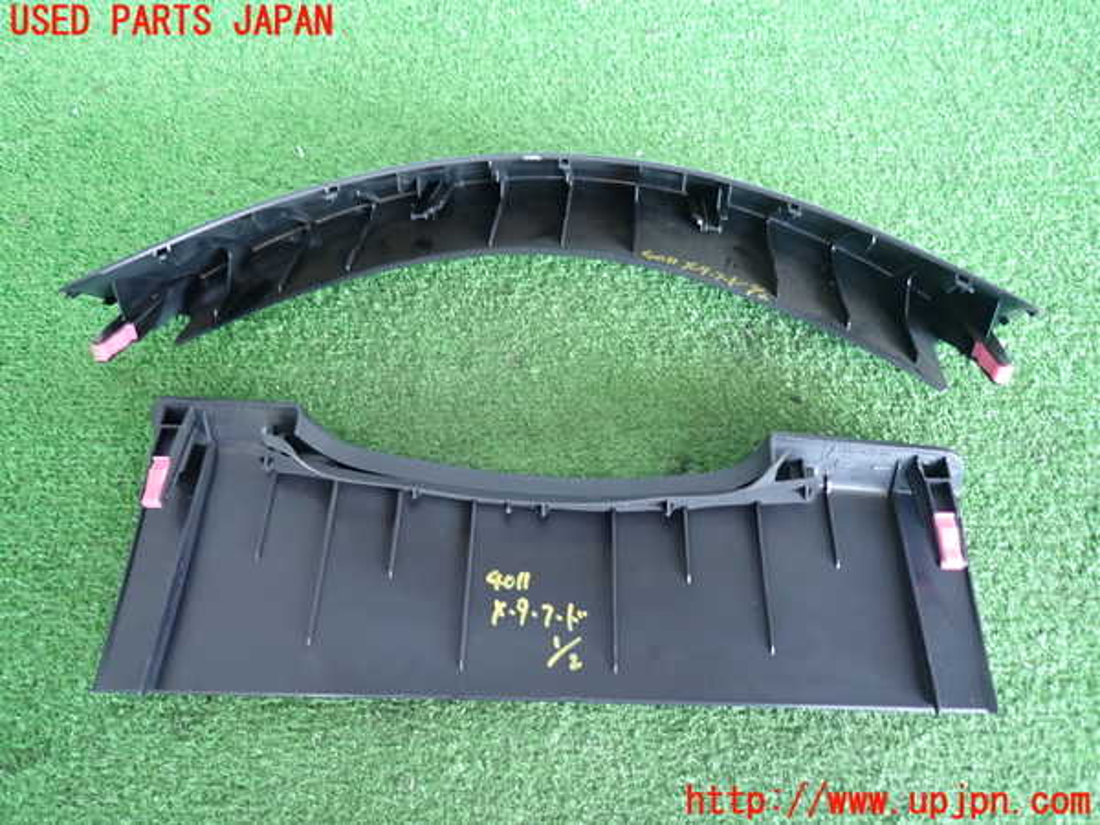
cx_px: 550
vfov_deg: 54.9
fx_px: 794
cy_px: 412
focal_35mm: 25
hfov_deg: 69.4
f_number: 2
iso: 250
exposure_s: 1/30
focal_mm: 4.5
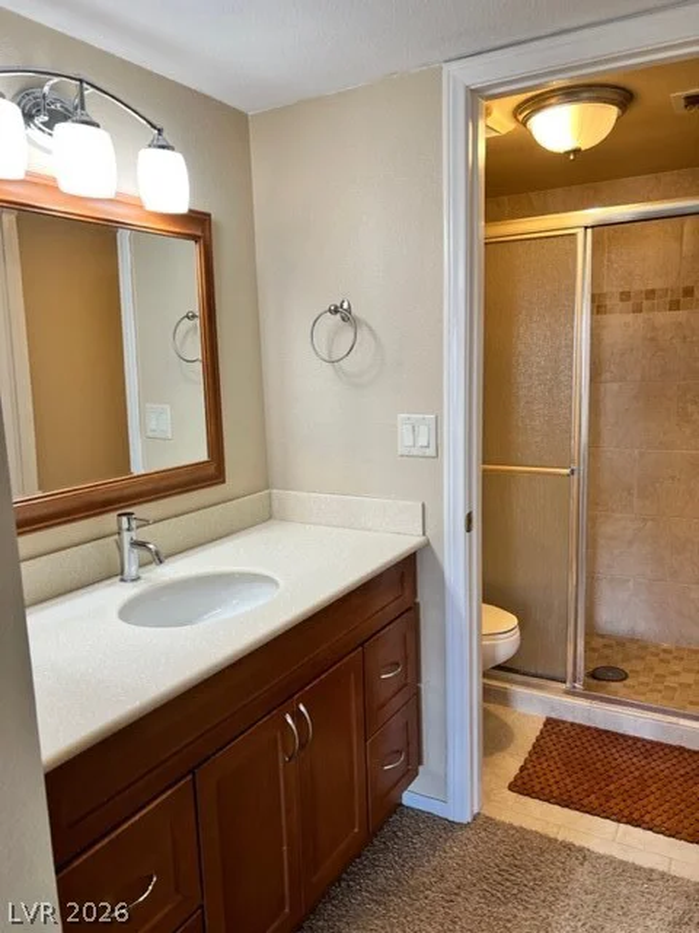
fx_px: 700
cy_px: 466
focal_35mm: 26
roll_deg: +3.0
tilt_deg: -7.7
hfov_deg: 53.1
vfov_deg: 67.3
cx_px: 350
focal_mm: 5.7
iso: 100
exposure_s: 1/120
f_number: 1.5
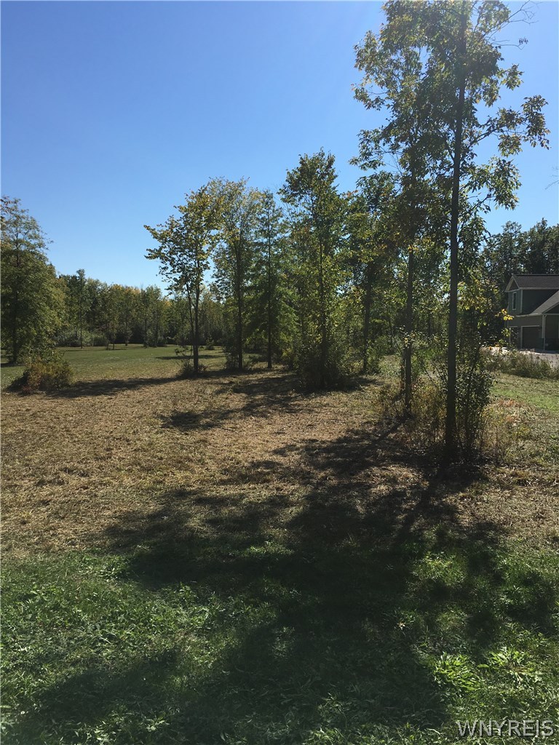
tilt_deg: -2.9
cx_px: 280
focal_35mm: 29
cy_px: 372
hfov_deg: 48.2
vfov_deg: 61.7
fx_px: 624
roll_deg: -0.8
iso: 25
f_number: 2.2
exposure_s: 1/2481
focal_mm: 4.15
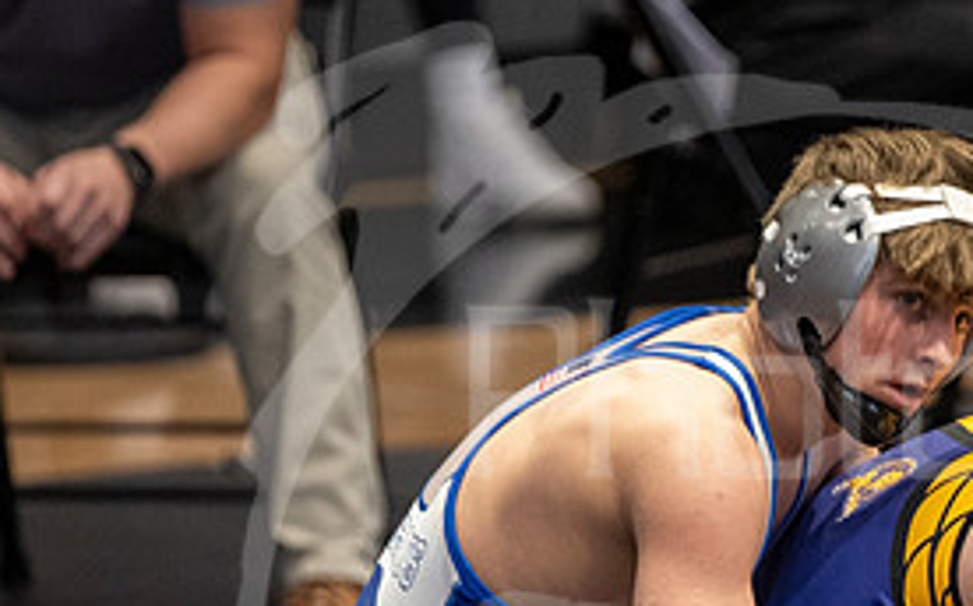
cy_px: 914
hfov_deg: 3.0
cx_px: 1158
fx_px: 18362
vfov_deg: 1.9
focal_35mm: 693
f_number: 2.8
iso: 3200
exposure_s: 1/1000
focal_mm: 200
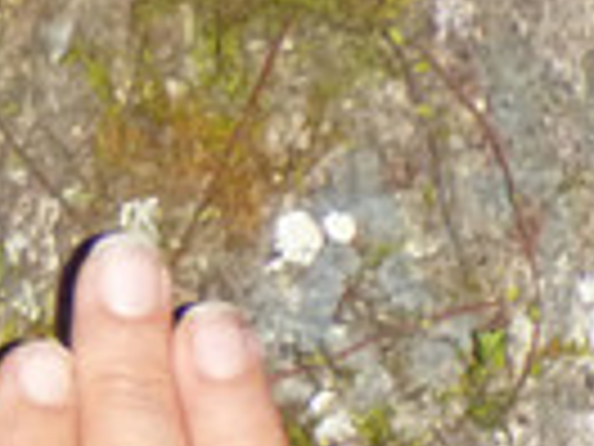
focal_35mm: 378
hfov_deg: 5.2
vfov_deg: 3.9
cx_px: -369
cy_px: 453
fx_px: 6486
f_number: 5.6
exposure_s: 1/60
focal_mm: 15.3
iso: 800
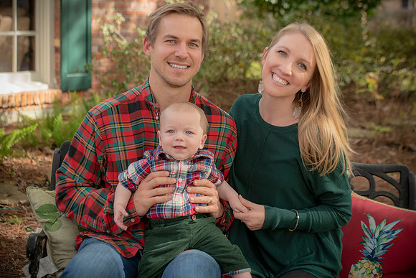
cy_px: 139
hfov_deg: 26.0
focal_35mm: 78
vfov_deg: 17.5
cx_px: 208
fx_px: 902
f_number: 5.6
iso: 320
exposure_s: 1/200
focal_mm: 78
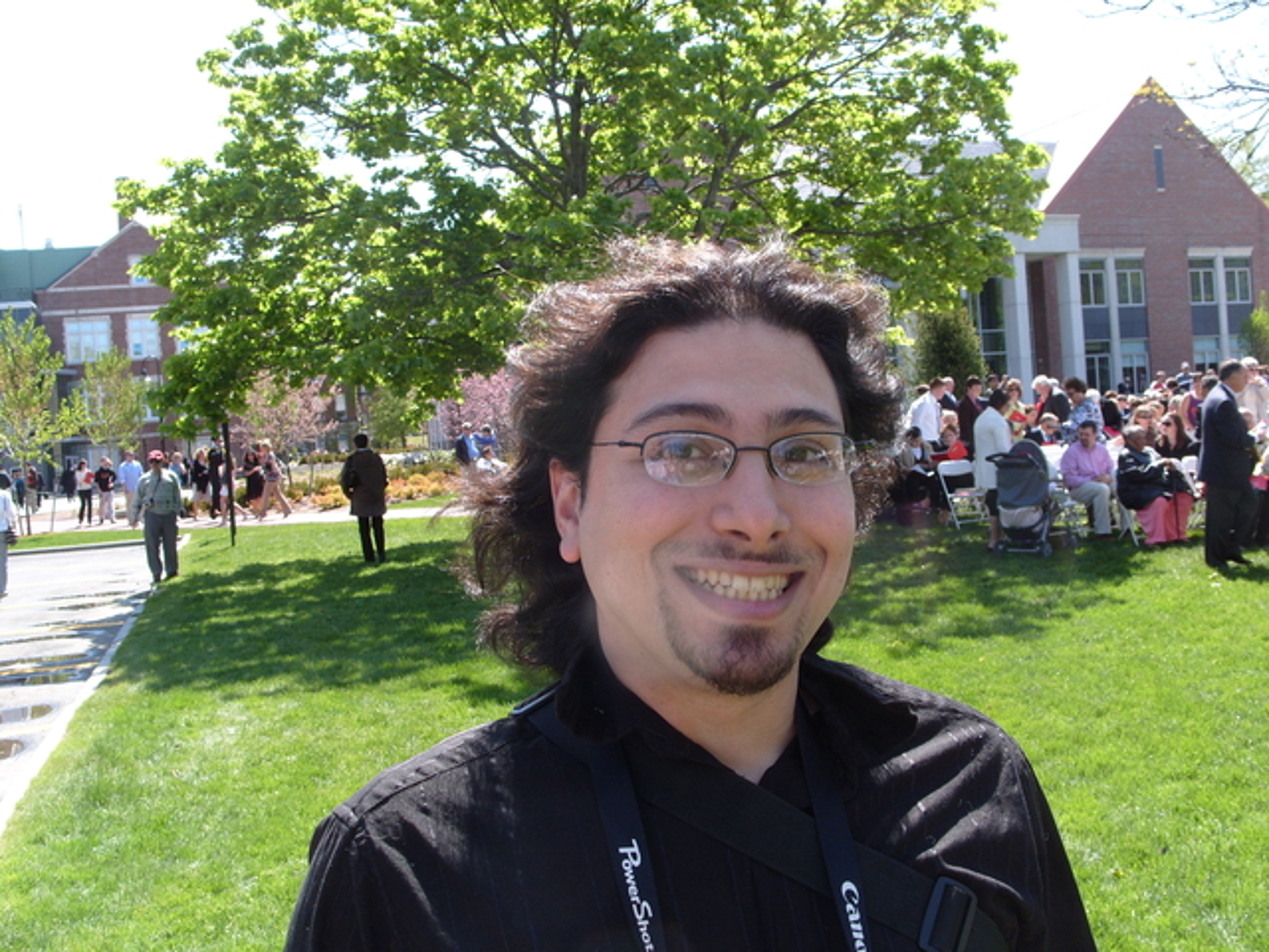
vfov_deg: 40.7
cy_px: 476
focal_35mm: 35
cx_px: 634
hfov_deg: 52.6
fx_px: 1283
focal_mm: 7.8
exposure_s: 1/250
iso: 80
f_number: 4.8
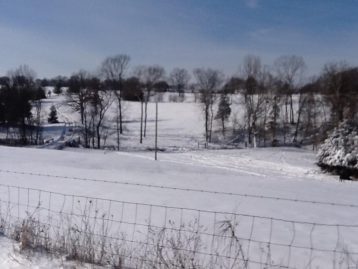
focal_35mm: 44
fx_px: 455
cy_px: 134
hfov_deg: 42.9
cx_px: 179
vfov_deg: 32.9
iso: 50
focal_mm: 2.03
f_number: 2.4
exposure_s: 1/6711
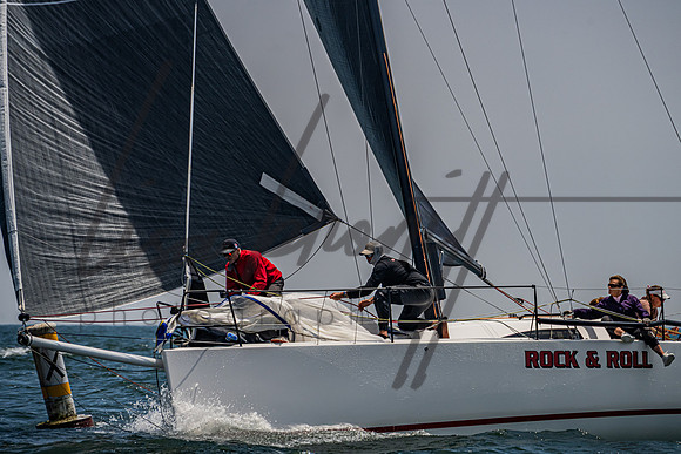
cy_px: 192
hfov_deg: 5.6
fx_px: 6976
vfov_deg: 3.7
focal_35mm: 369
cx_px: 407
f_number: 8
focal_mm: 300
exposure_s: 1/3200
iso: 400
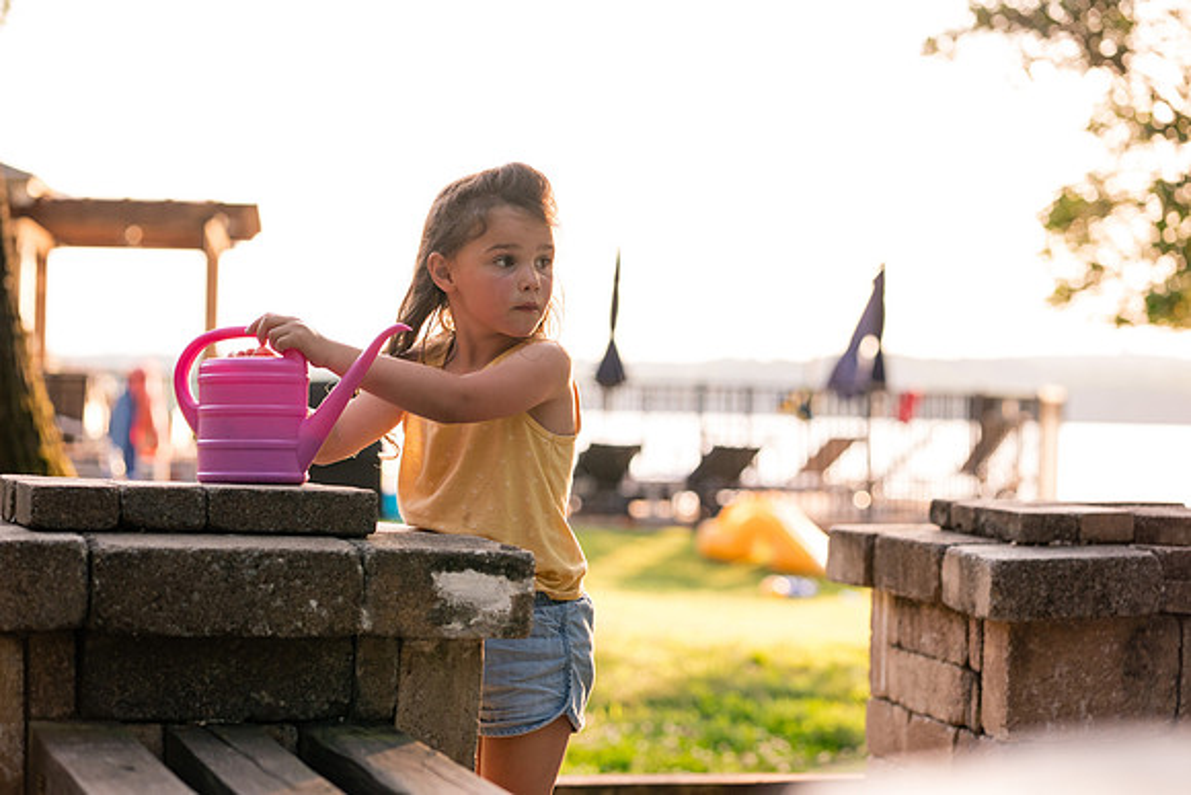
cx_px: 596
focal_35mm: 85
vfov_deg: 16.1
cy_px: 398
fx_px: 2813
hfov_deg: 23.9
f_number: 3.5
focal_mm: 85
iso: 1000
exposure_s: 1/640
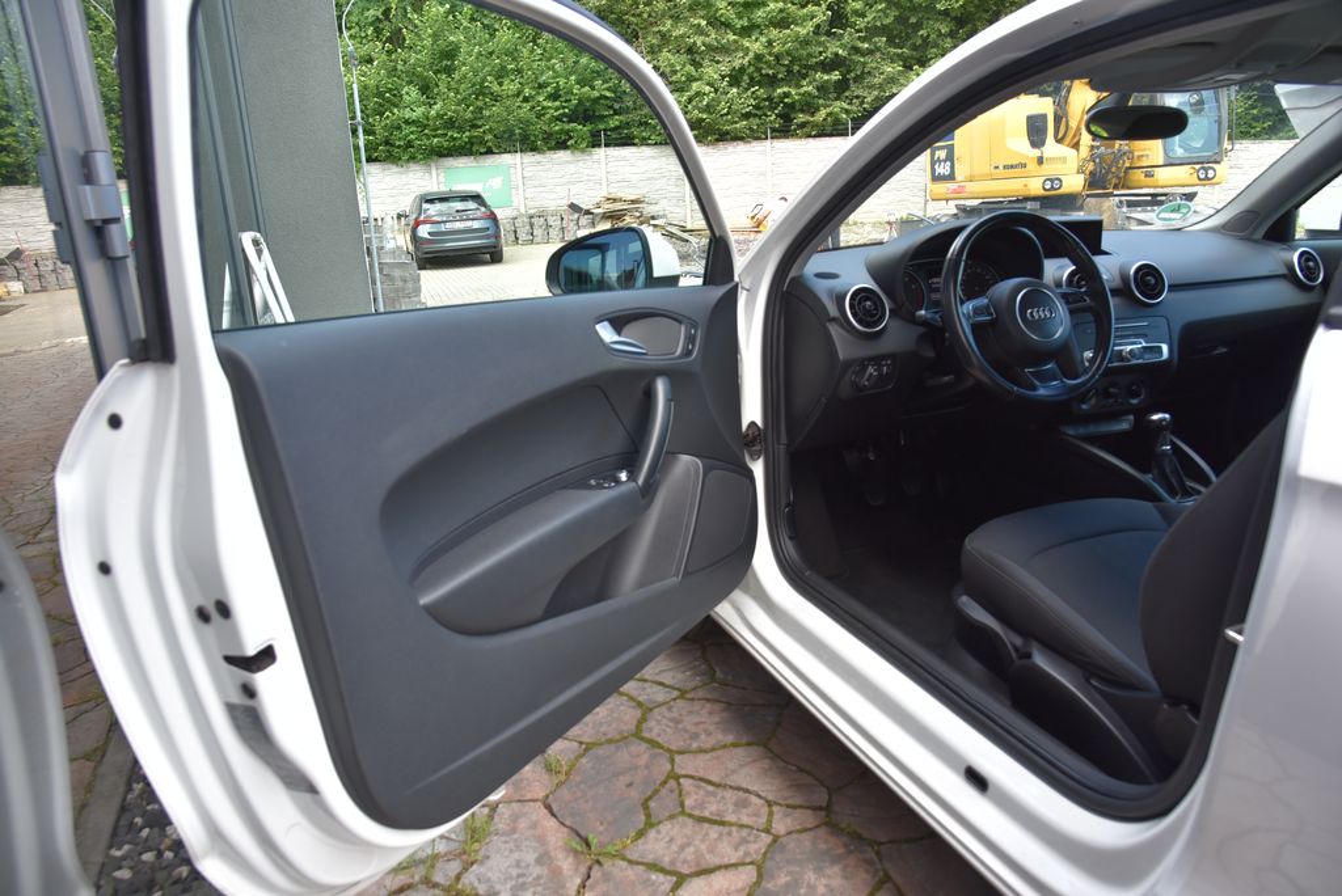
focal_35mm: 24
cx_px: 671
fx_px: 895
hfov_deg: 73.7
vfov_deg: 53.2
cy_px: 448
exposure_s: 1/160
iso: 500
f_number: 6.3
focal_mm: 24
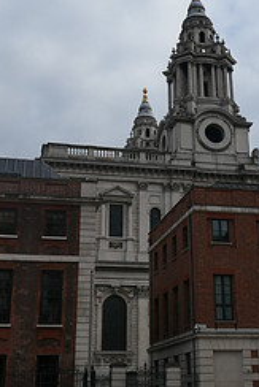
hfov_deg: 23.7
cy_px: 127
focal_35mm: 57
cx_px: 166
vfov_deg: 34.7
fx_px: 614
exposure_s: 1/800
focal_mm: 8.8
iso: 200
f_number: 5.6
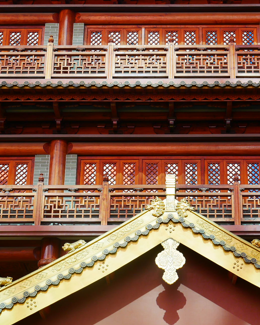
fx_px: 895
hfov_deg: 16.5
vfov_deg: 20.6
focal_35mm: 93
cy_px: 188
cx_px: 169
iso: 200
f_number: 5.6
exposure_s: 1/250
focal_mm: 27
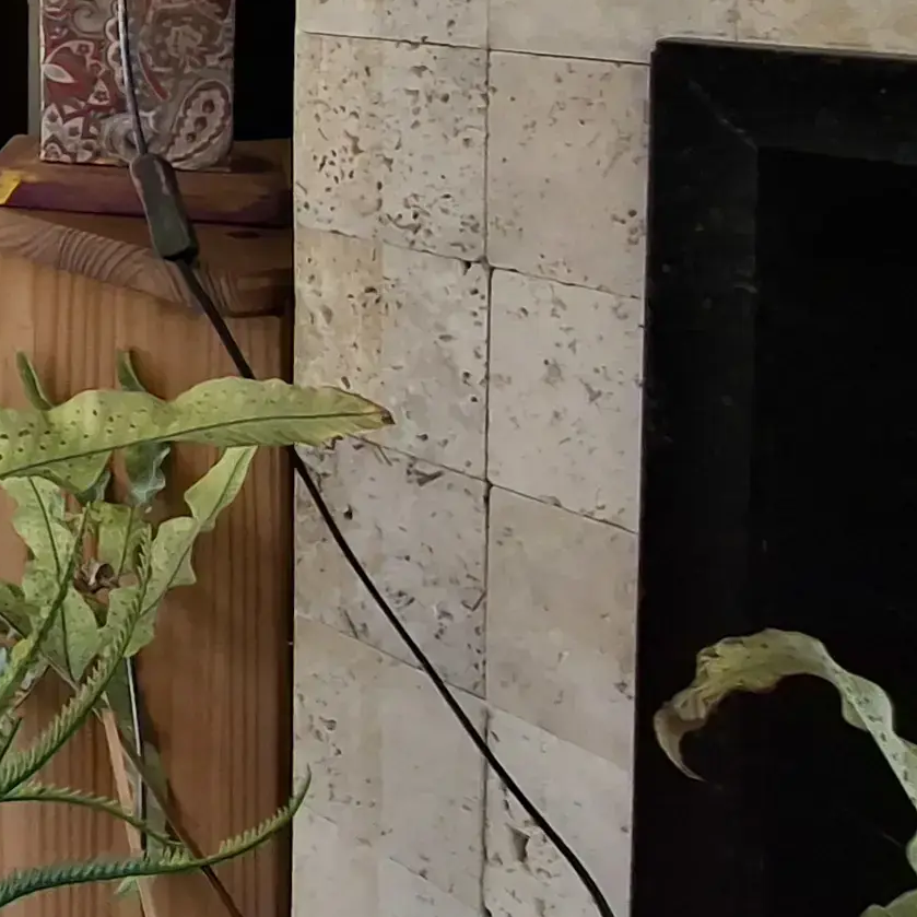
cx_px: -621
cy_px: -57
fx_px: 1648
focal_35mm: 55
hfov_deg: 22.4
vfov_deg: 28.6
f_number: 2.2
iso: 40
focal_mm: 1.64
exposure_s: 1/662
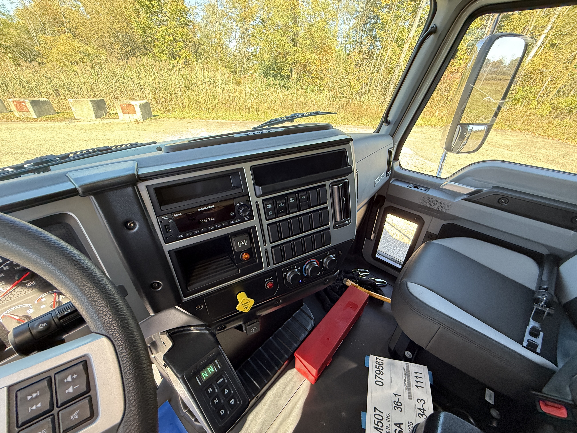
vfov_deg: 85.7
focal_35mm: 14
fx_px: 233
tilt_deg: -34.4
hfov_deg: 102.1
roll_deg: -1.0
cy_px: 216
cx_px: 288
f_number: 2.2
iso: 320
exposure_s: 1/99
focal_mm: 2.22
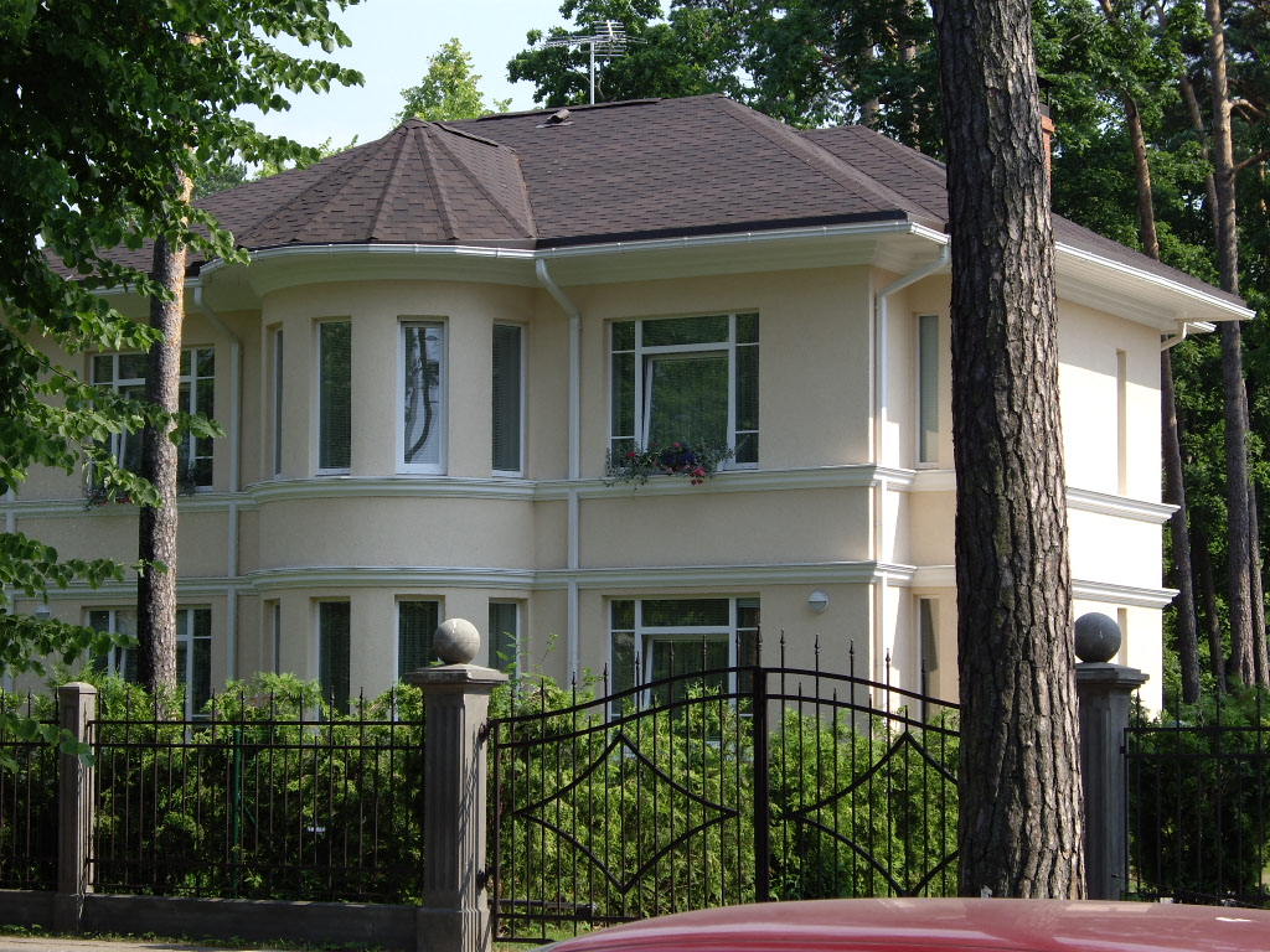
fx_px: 3375
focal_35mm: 92
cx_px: 635
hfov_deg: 21.3
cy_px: 476
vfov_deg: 16.1
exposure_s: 1/160
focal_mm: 19.4
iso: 50
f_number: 4.8
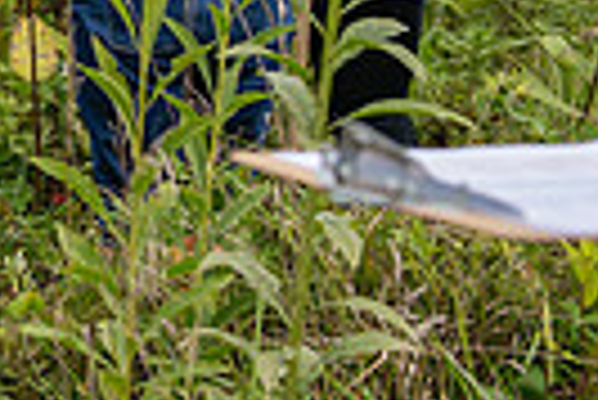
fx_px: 2760
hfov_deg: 11.7
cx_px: -369
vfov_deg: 8.1
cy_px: -200
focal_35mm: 166
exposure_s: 1/640
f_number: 3.5
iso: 125
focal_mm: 38
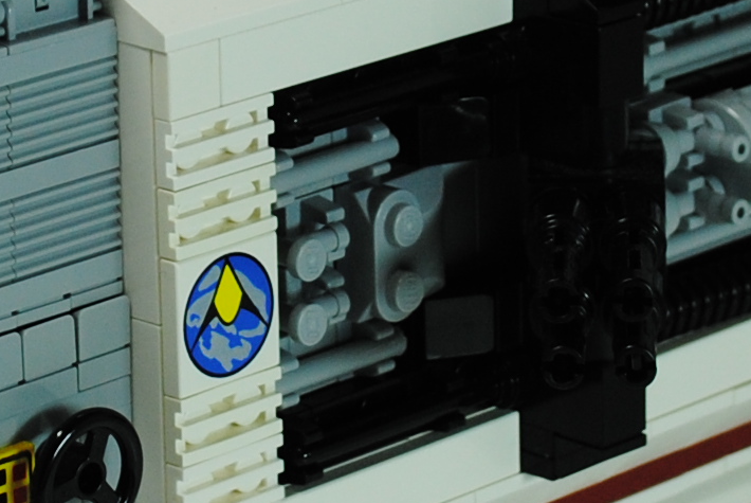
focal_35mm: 229
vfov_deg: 6.0
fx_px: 4782
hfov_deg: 9.0
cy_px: -41
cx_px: 178
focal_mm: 28
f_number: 5
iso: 200
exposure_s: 1/100
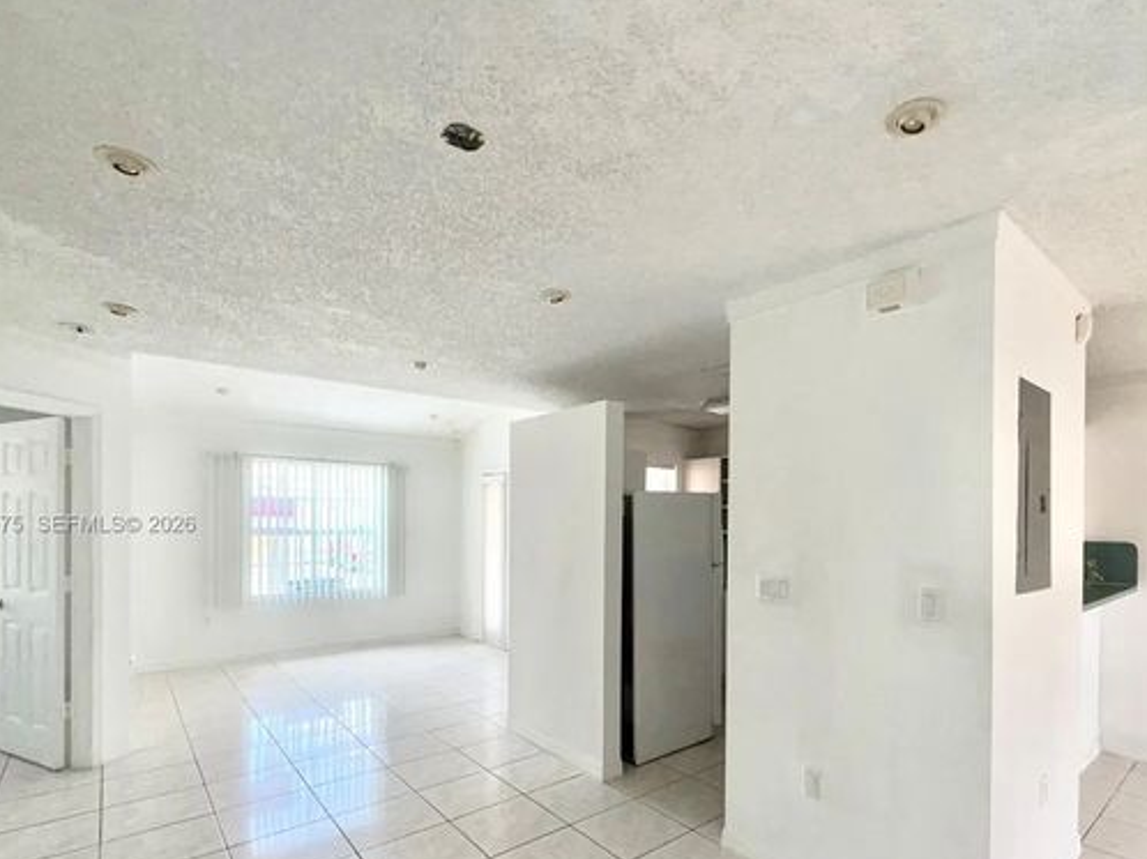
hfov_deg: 87.4
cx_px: 645
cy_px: 525
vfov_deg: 70.6
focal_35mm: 18
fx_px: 596
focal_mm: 2.22
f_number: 2.2
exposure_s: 1/121
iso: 160
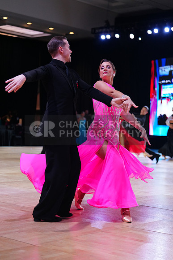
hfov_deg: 19.5
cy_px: 130
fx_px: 504
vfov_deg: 28.8
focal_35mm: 70
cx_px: 86
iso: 2000
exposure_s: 1/500
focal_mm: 70
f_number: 2.8
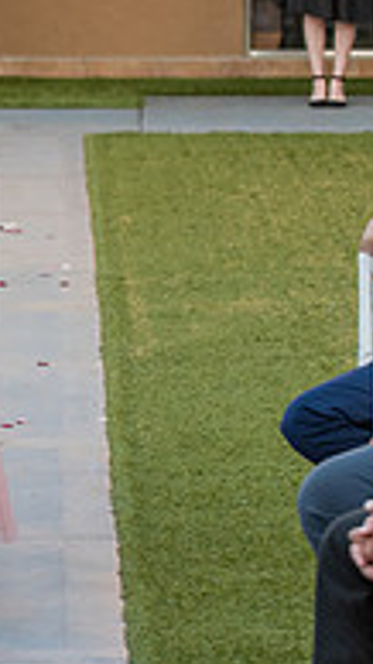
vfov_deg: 6.8
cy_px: 248
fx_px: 5614
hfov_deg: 3.8
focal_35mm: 319
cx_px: -291
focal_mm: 102
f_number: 4
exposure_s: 1/320
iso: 800
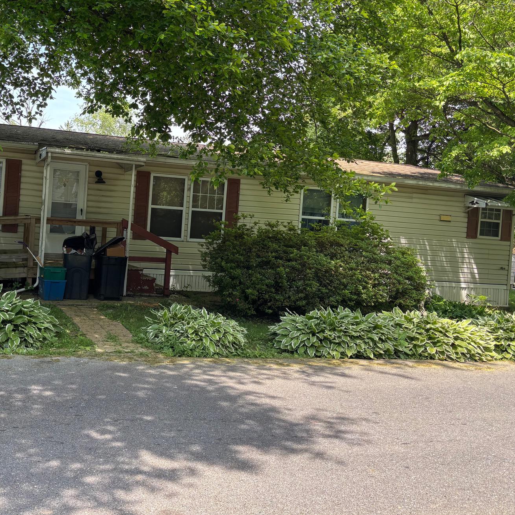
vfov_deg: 45.9
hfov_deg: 44.9
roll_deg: -3.6
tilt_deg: -0.8
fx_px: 606
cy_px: 217
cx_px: 145
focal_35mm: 36
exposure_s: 1/300
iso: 50
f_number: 1.6
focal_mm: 5.96
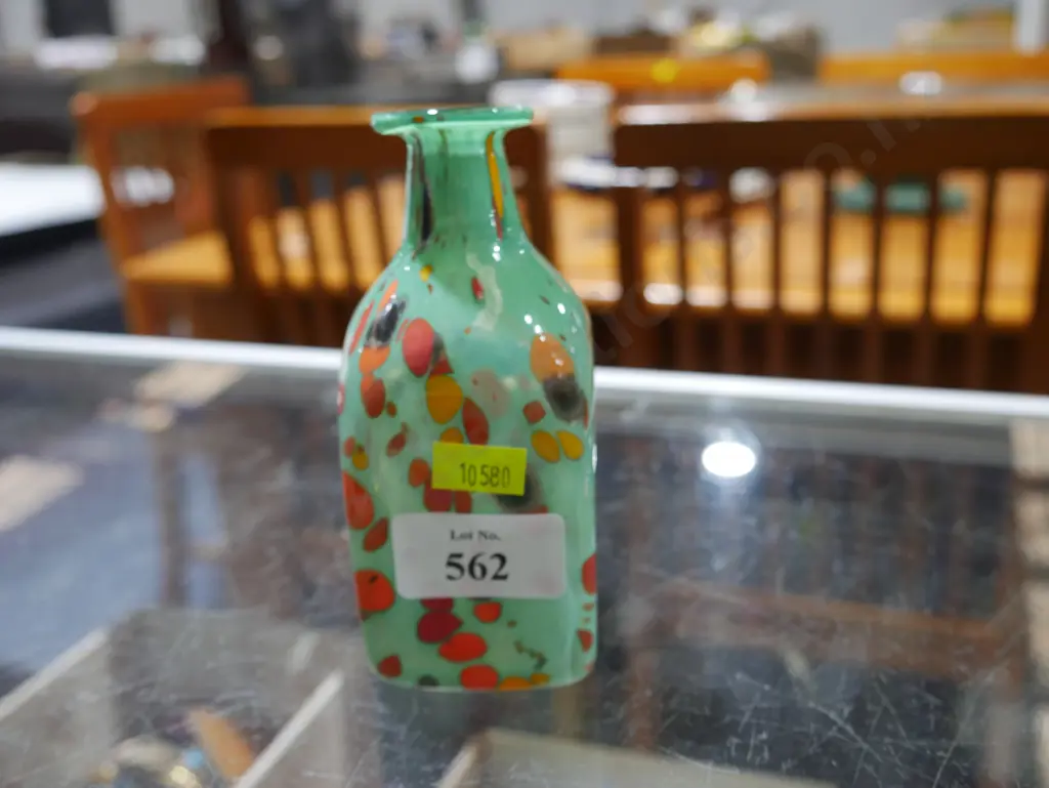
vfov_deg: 37.8
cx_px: 524
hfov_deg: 49.0
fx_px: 1152
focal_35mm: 38
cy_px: 394
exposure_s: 1/60
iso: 640
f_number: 4.1
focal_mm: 19
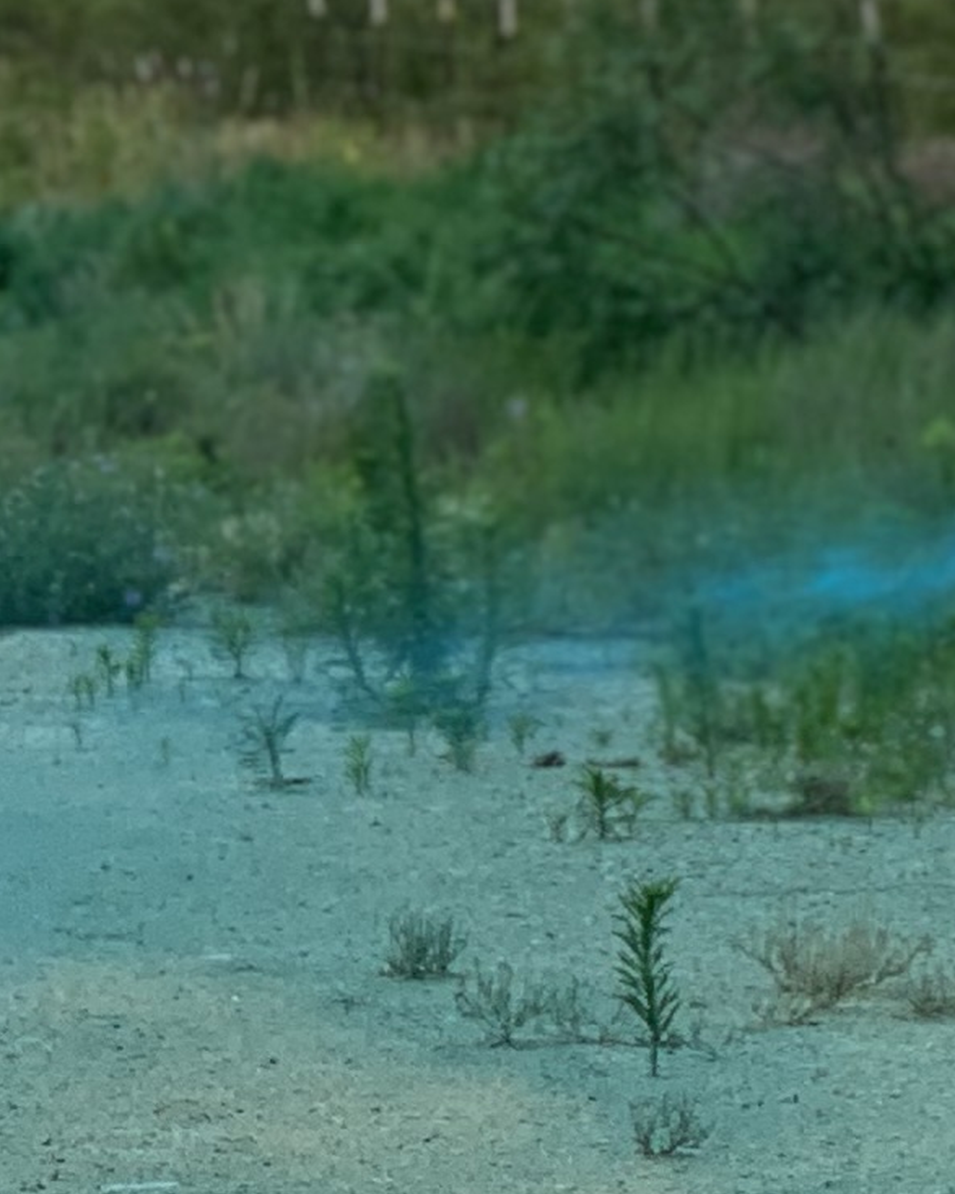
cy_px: 1025
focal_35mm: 279
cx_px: 1676
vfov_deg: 6.9
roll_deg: -0.7
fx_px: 9859
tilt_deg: -6.2
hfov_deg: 5.5
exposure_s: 1/366
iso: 16
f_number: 2.4
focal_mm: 6
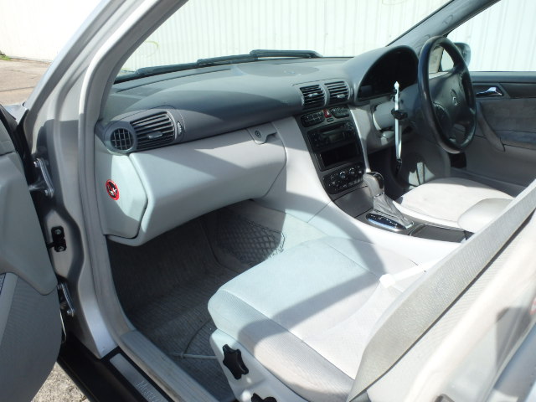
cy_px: 201
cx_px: 268
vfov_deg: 49.7
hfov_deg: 63.4
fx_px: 434
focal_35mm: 28
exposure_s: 1/320
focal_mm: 5
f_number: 3.9
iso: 125
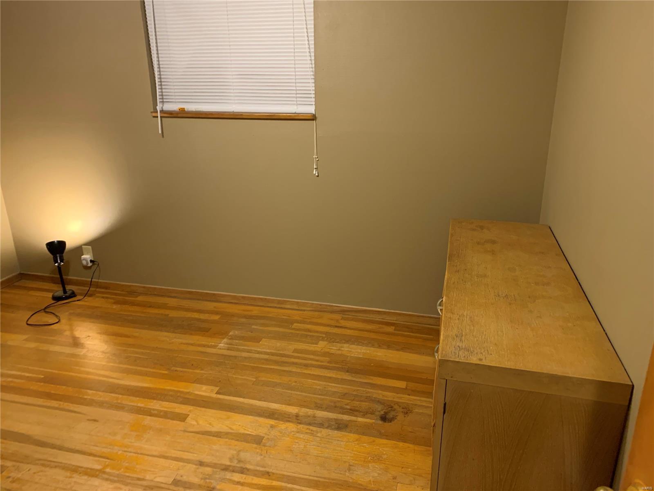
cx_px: 327
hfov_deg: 67.3
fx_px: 491
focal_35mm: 26
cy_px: 246
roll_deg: +1.1
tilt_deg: -17.9
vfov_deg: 53.1
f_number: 1.8
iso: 400
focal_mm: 4.25
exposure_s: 1/43
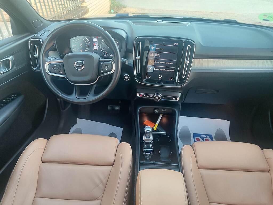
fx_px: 197
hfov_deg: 69.4
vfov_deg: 54.9
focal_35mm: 25
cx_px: 136
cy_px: 102
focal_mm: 5.95
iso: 291
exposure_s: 1/20
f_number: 1.89
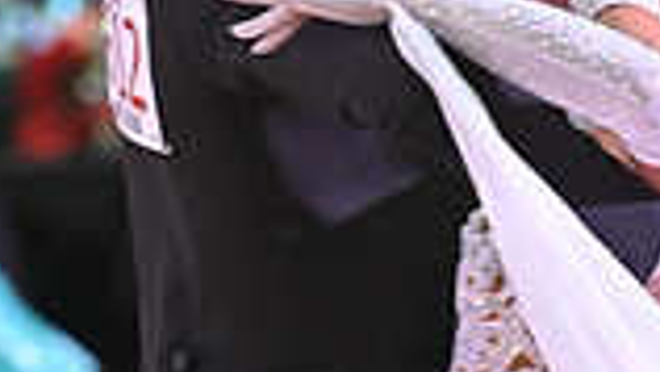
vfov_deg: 1.7
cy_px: 606
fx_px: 12447
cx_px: 574
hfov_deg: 3.0
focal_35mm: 711
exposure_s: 1/400
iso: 3200
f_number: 5
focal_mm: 185
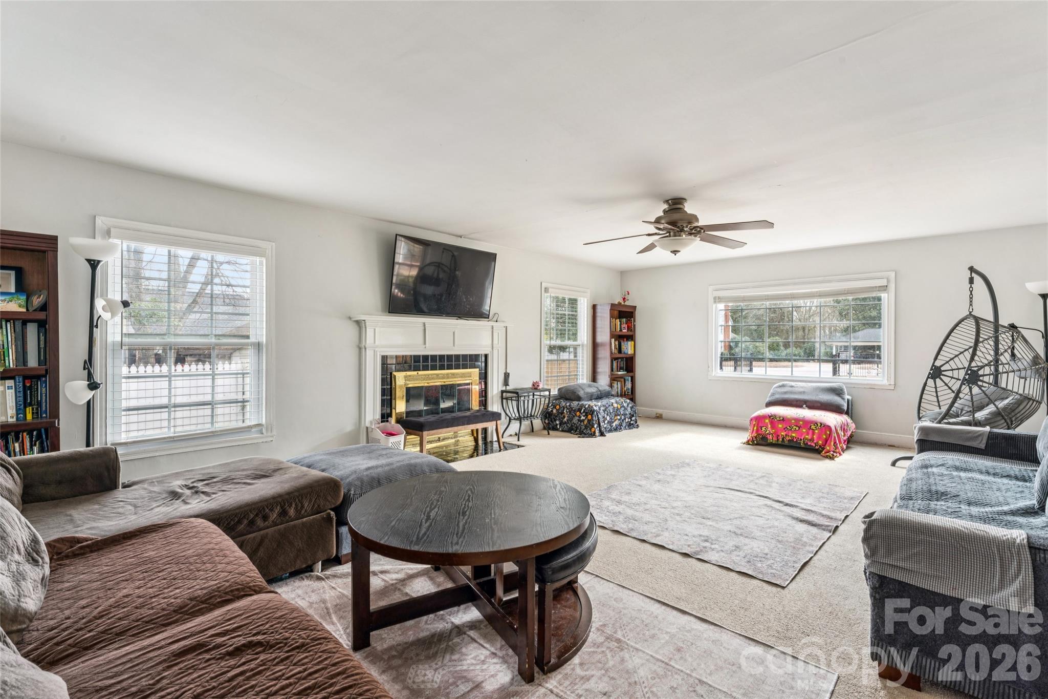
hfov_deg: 95.3
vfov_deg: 72.4
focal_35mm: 16
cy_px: 350
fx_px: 477
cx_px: 524
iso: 100
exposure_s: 1/3.33
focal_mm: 16.4
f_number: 13
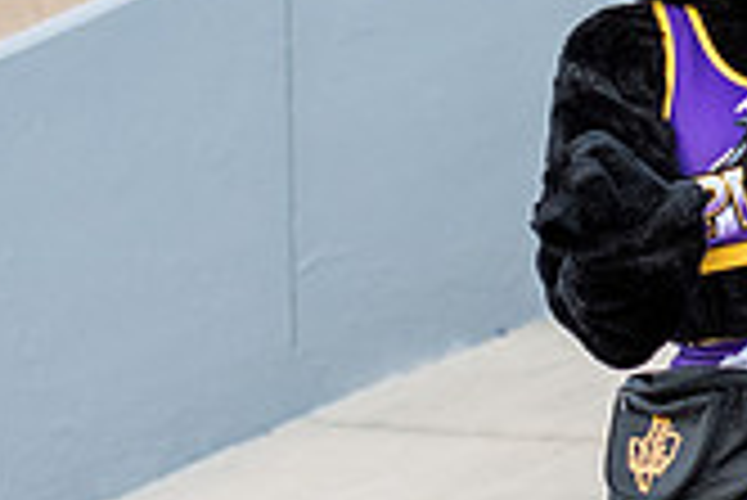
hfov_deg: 4.3
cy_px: 195
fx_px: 9989
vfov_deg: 2.9
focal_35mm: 481
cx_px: 1134
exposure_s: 1/1250
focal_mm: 70
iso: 1250
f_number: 4
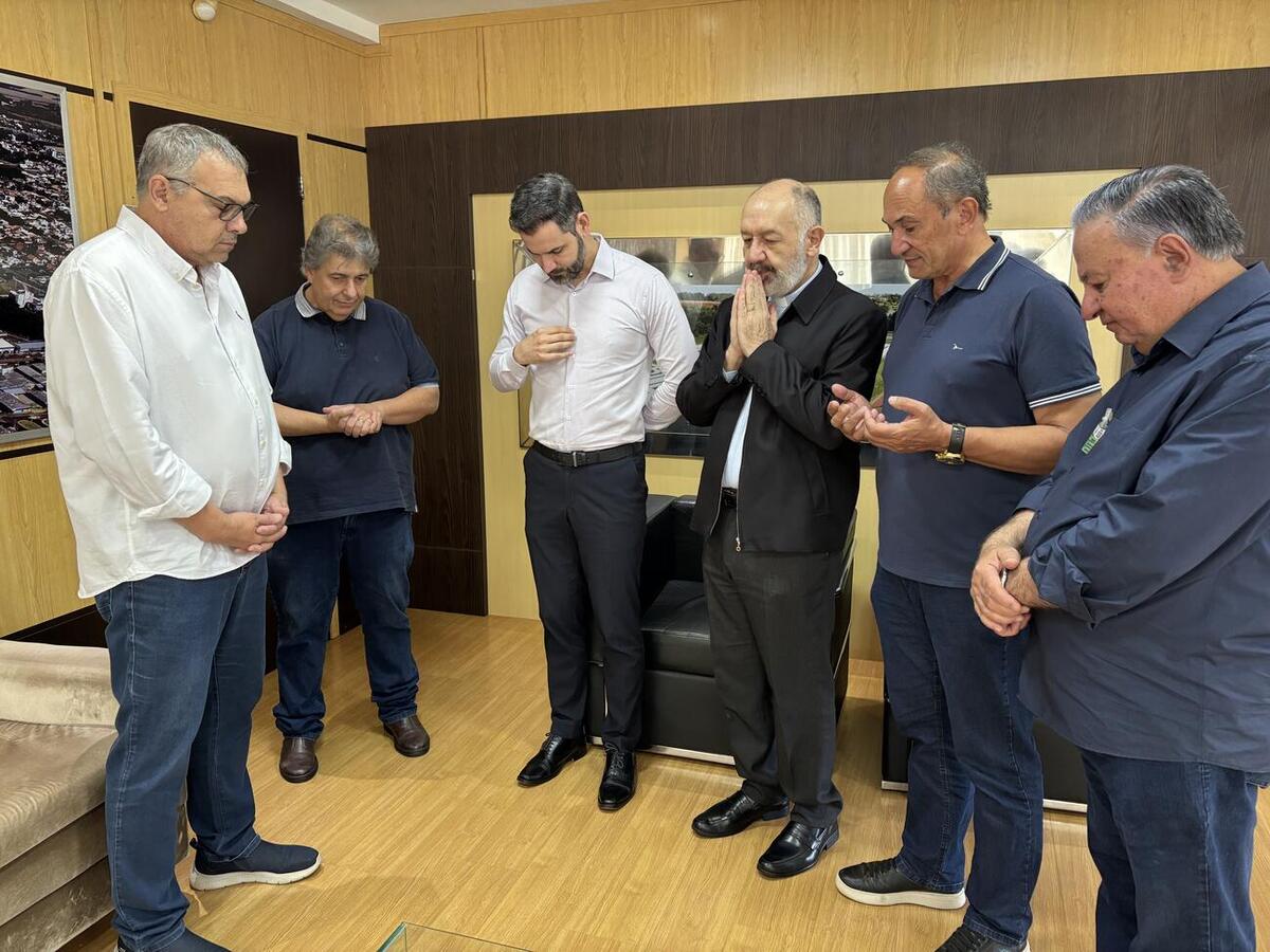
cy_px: 476
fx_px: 954
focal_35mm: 26
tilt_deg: -11.3
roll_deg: +0.4
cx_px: 635
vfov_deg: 53.1
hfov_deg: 67.3
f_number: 1.6
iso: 160
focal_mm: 5.96
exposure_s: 1/60
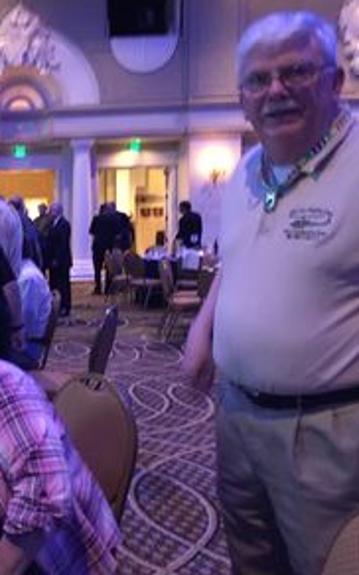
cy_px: 290
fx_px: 659
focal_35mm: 42
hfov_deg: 28.0
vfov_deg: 47.2
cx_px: -27
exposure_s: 1/15
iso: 250
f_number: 2.2
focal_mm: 4.15
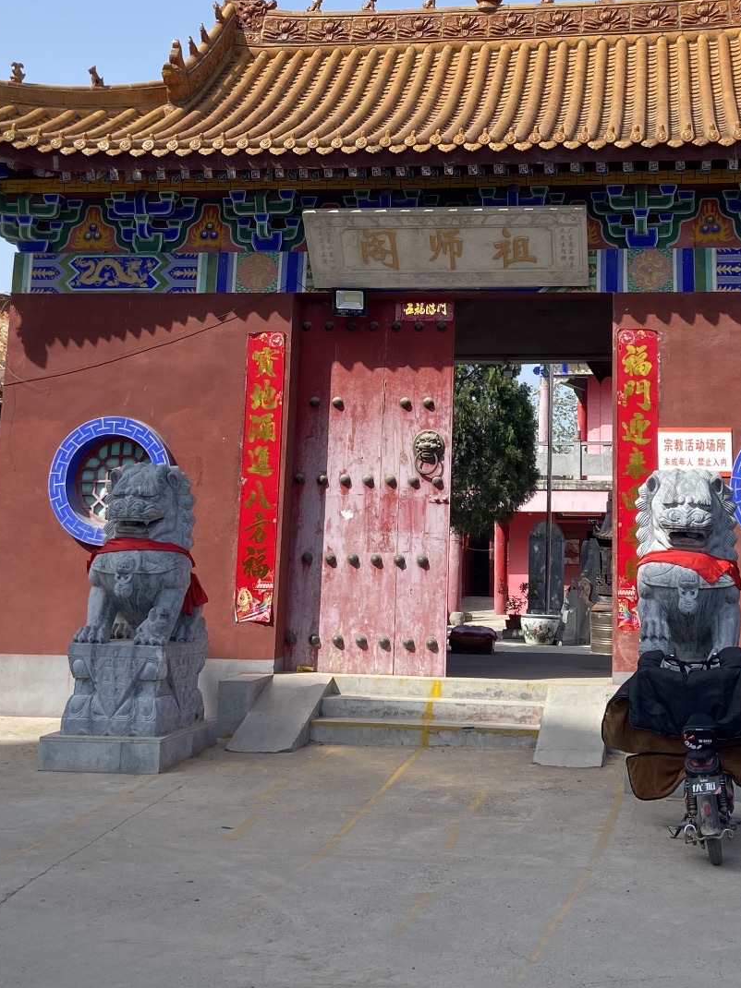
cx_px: 459
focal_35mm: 49
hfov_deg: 29.6
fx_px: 1399
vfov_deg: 38.4
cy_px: 320
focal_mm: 4.25
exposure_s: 1/1898
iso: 32
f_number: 1.8
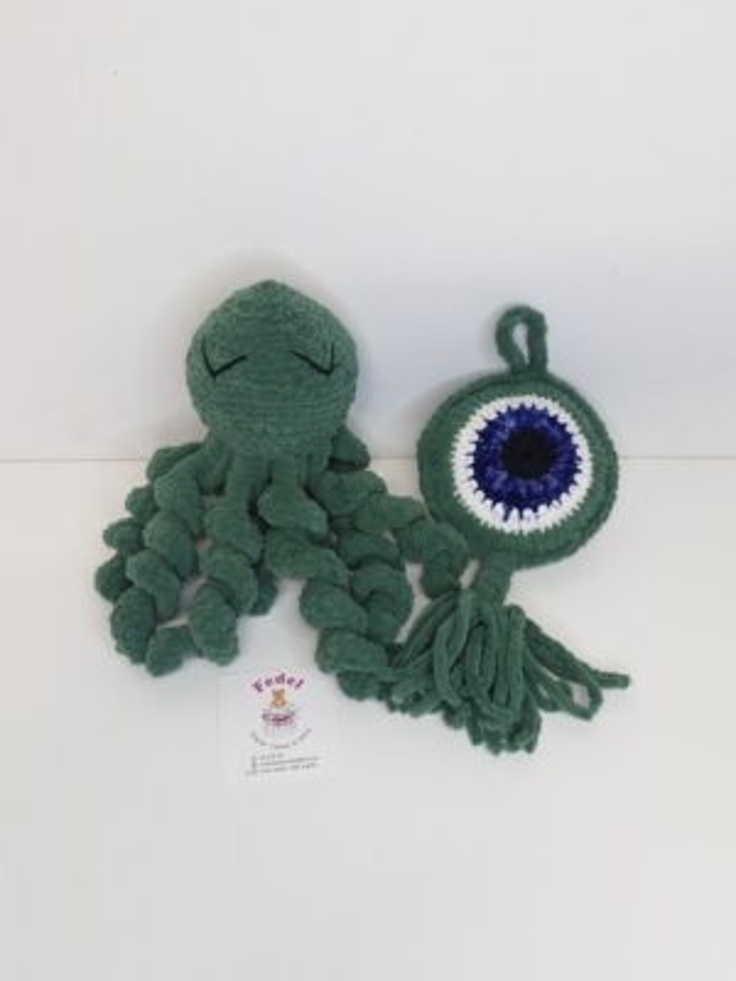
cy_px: 490
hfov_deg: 58.9
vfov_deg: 73.9
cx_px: 368
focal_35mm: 23
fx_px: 652
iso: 80
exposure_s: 1/50
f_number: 1.8
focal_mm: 5.54
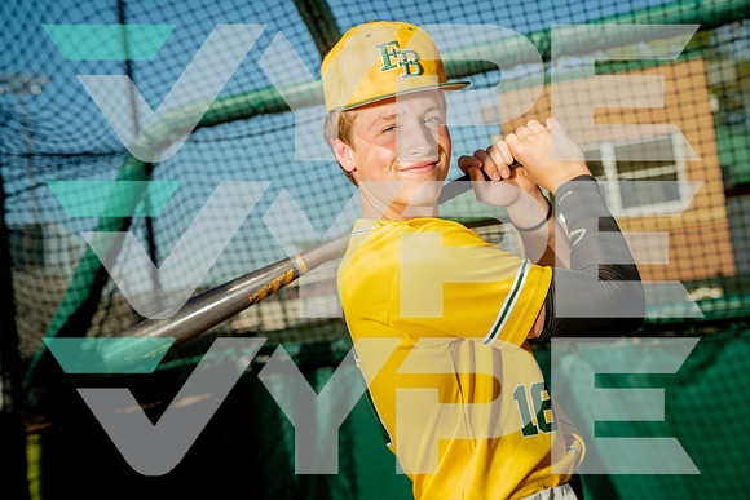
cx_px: 375
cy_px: 250
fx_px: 1000
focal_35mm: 48
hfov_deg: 41.1
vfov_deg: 28.1
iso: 100
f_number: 4.5
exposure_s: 1/250
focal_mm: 48
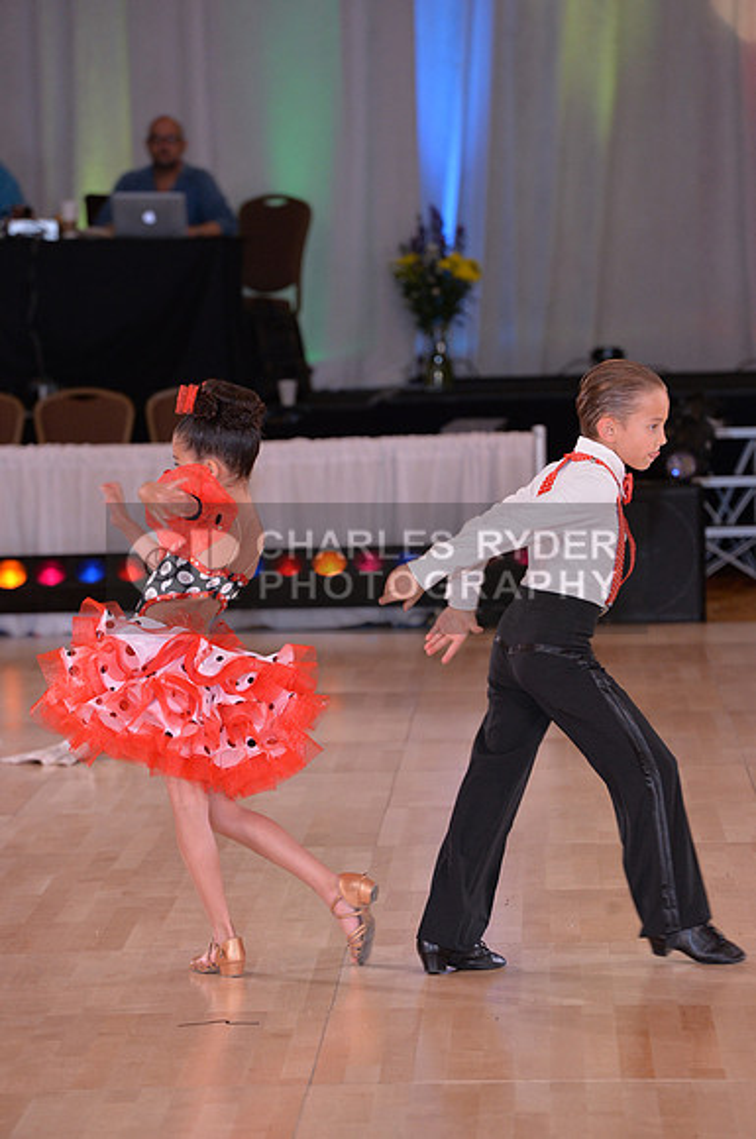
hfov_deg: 7.2
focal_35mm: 190
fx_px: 6002
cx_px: 378
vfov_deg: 10.8
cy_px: 570
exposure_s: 1/250
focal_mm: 190
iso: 2000
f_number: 5.6
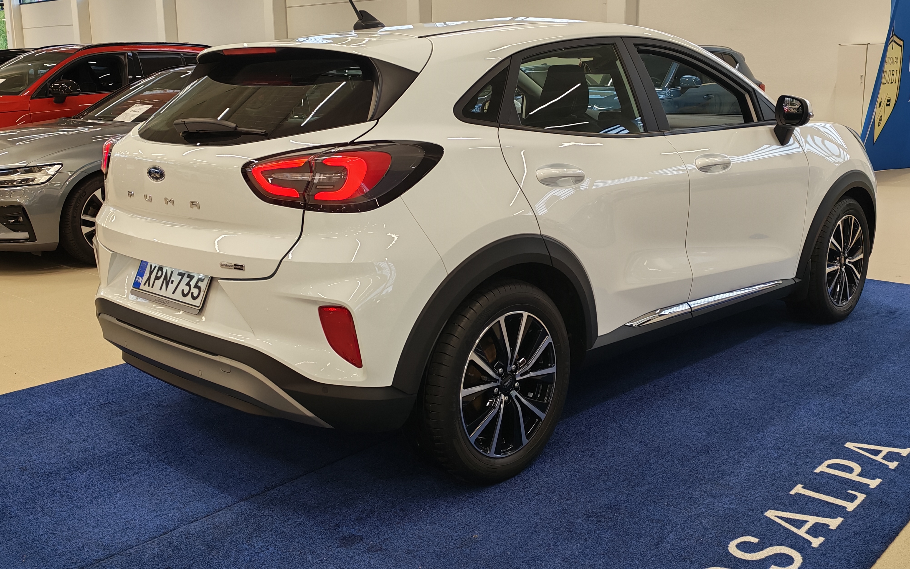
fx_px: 942
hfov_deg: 51.5
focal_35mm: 38
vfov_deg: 33.5
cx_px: 453
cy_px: 237
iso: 125
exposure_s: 1/100
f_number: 1.9
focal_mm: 6.12
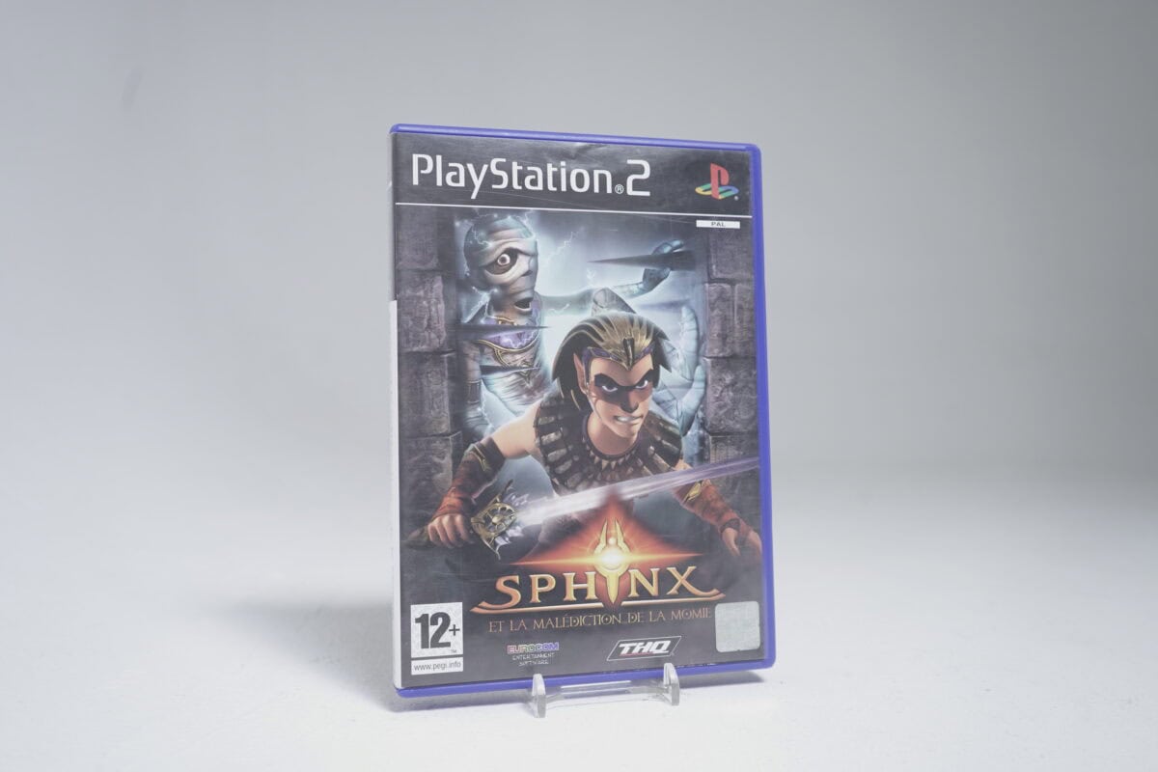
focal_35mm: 33
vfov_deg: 40.0
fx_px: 1061
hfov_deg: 57.2
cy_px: 386
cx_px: 579
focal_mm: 33
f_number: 5.6
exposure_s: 1/20
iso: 640
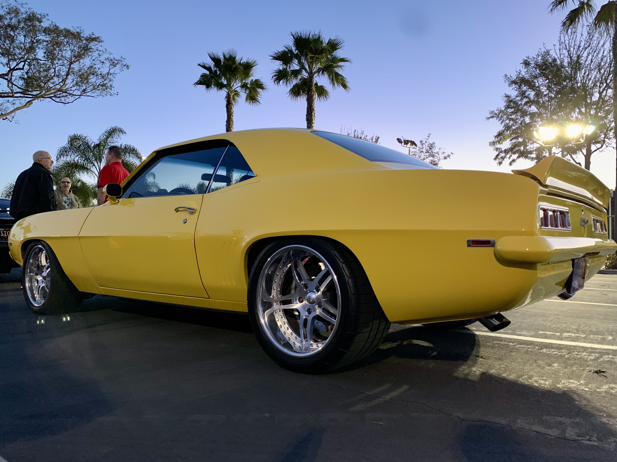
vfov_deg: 53.1
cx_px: 308
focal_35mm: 26
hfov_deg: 67.3
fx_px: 463
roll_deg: -0.6
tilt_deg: +2.5
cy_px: 231
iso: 400
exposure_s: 1/30
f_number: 1.8
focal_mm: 4.25
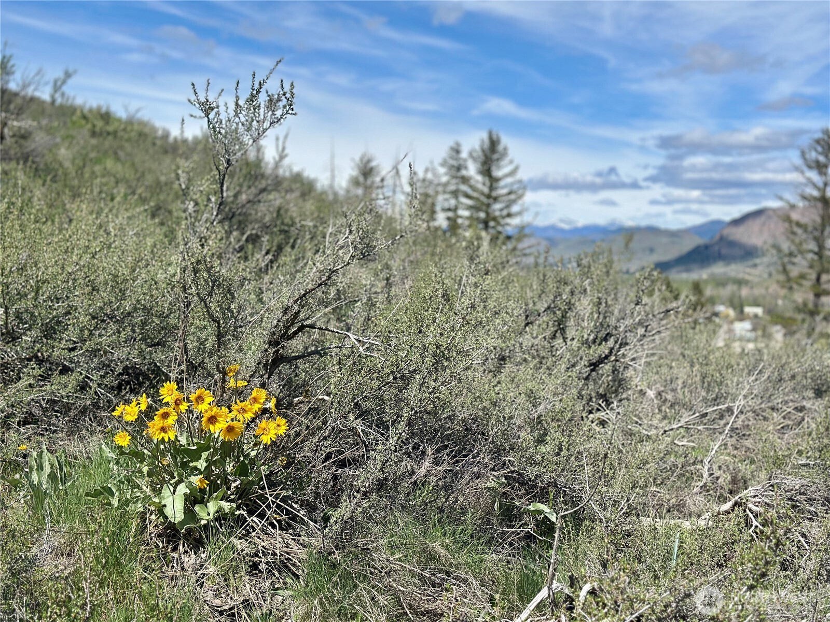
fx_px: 1151
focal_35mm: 48
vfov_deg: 30.3
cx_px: 415
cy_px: 311
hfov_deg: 39.7
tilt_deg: -3.2
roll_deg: -1.1
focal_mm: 6.86
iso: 100
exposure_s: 1/6623
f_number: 1.78
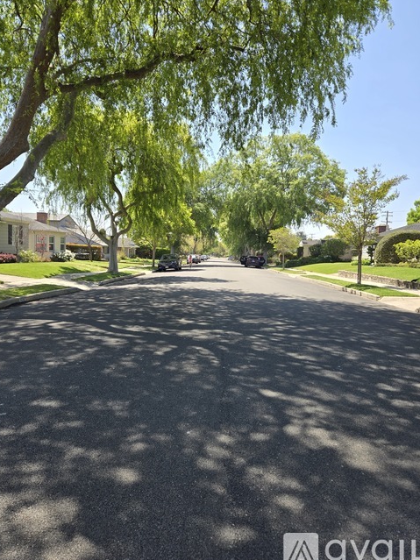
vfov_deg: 71.6
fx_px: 388
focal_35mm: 24
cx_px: 206
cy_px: 276
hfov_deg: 56.8
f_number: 1.8
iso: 25
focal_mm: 5.4
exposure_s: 1/825
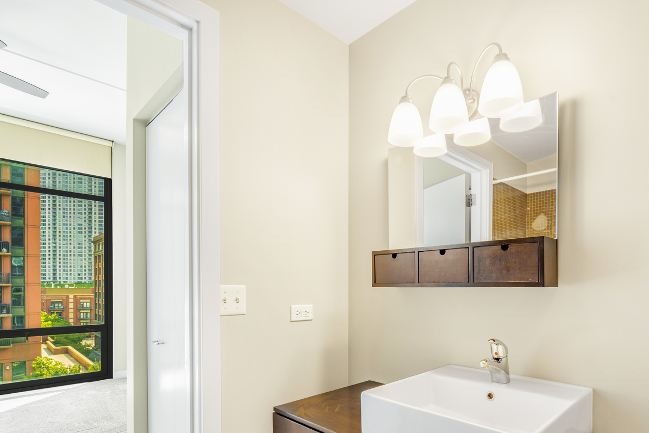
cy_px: 292
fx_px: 343
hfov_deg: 85.7
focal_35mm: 19
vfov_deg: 62.8
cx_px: 393
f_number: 9
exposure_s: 1/1.67
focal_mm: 14
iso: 100
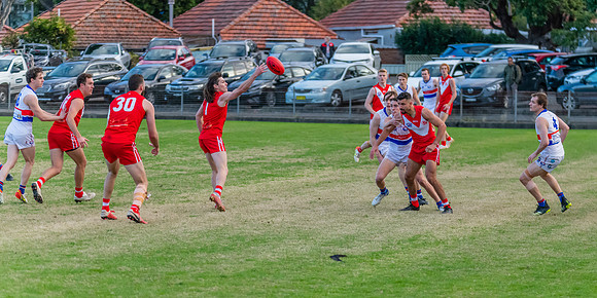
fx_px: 3991
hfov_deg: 8.6
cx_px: 354
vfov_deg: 4.3
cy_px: 189
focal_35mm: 259
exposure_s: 1/1600
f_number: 5.3
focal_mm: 200
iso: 2500
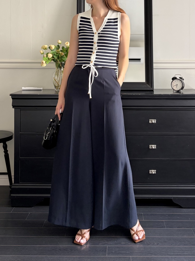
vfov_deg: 67.3
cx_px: 98
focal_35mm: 26
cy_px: 130
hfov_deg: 53.1
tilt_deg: +0.2
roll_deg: -0.2
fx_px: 195
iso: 125
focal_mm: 5.96
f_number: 1.6
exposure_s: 1/122
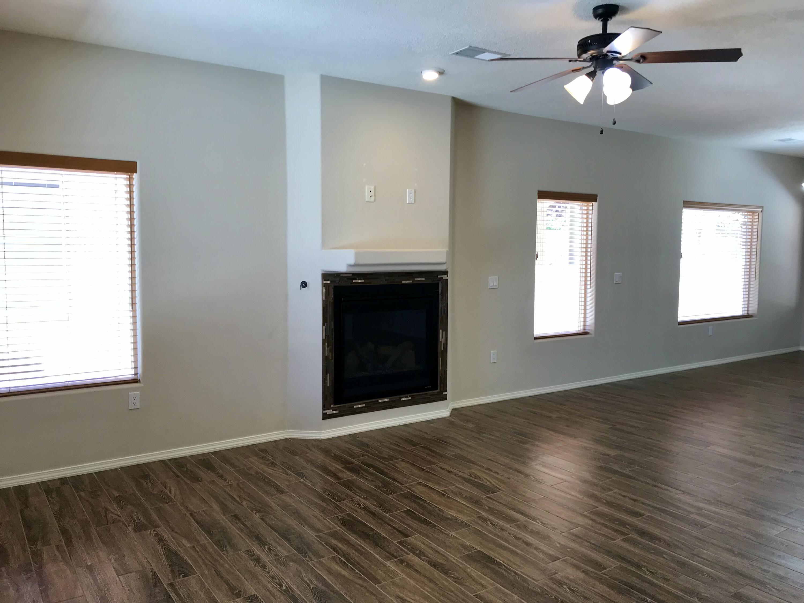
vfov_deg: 49.7
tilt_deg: -4.7
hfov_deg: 63.4
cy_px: 302
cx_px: 402
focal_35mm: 28
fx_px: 650
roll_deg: +0.0
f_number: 1.8
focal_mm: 3.99
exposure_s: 1/60
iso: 32
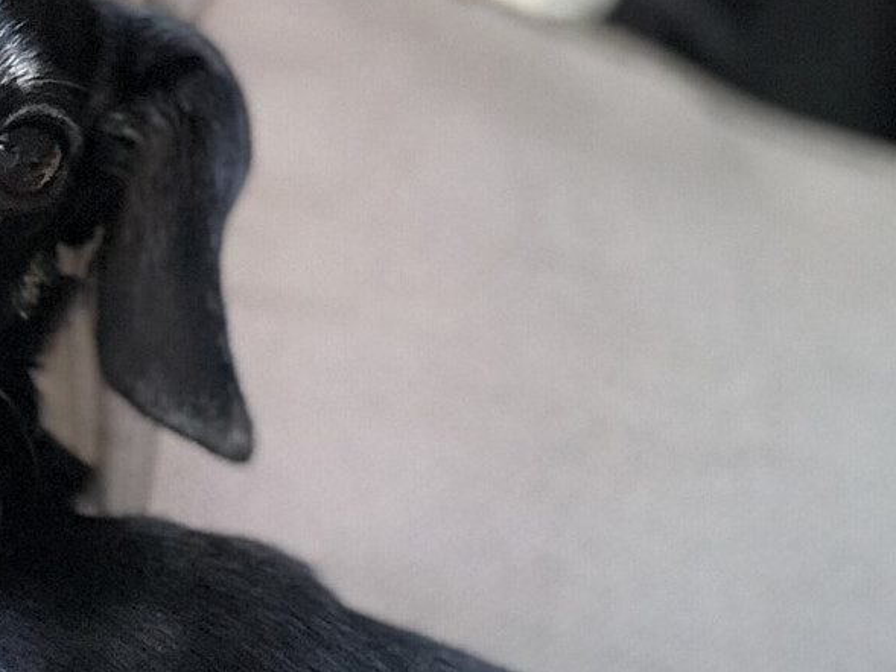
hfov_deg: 20.9
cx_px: -199
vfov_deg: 17.0
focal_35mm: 87
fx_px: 2252
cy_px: 274
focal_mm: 2.87
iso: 160
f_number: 2.2
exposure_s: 1/30
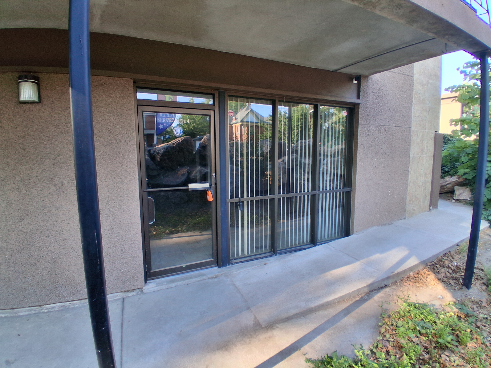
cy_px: 184
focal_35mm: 17
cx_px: 246
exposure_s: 1/120
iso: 50
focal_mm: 1.4
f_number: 2.2
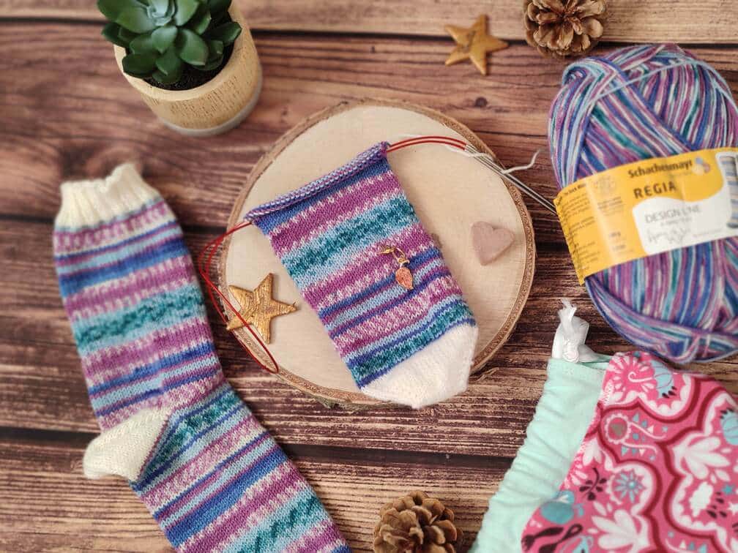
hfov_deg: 45.8
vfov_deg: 35.1
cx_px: 369
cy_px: 276
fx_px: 874
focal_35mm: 41
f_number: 2
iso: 248
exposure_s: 1/100
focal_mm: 8.16
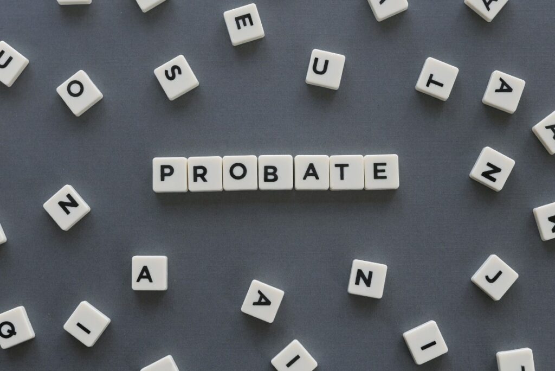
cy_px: 186
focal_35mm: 85
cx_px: 278
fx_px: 1311
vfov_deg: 16.1
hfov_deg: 23.9
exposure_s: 1/125
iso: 200
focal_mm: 34
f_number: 5.6
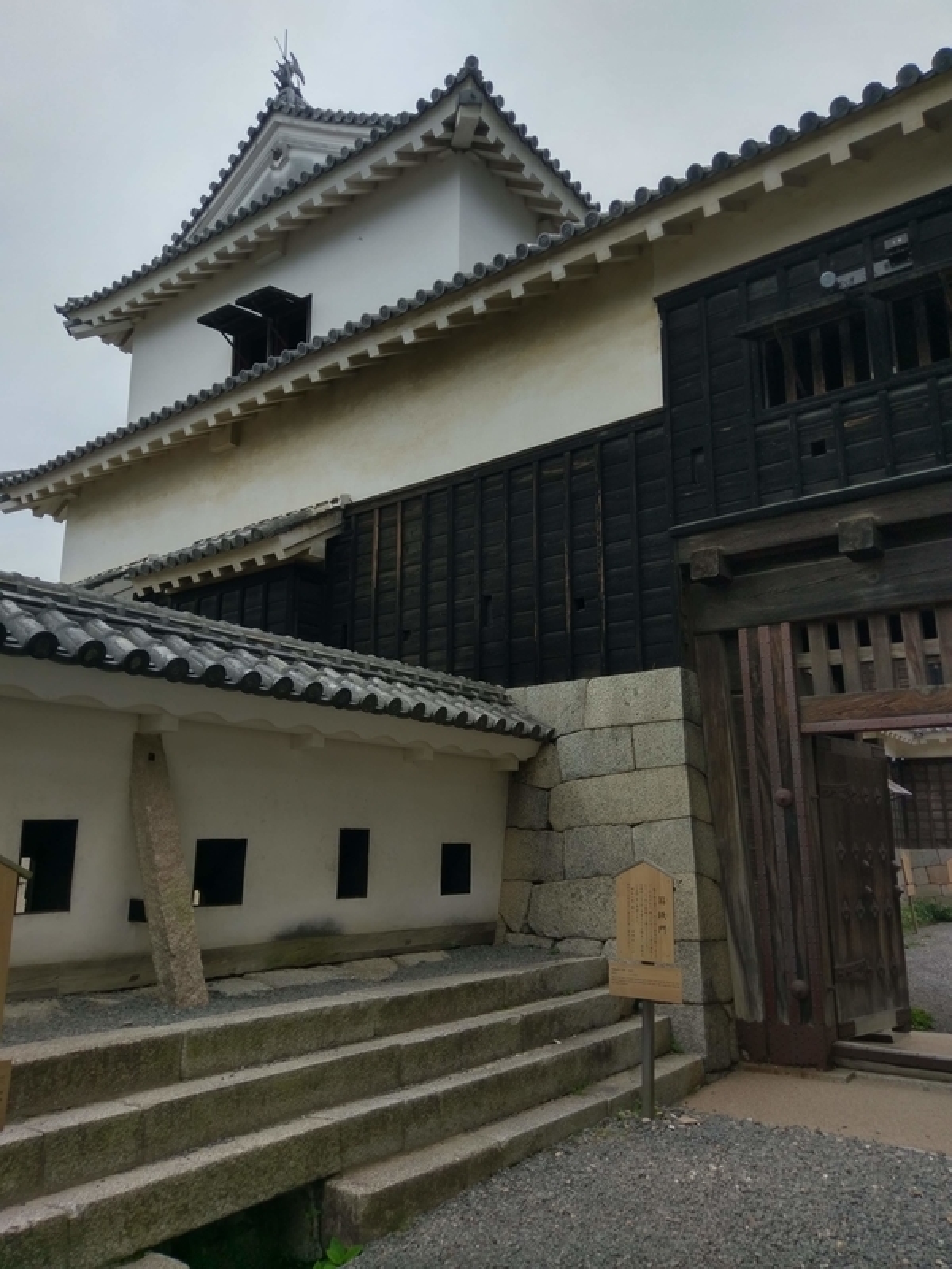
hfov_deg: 53.1
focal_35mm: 26
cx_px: 476
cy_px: 634
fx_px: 953
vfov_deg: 67.3
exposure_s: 1/3200
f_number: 1.8
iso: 100
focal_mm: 4.58
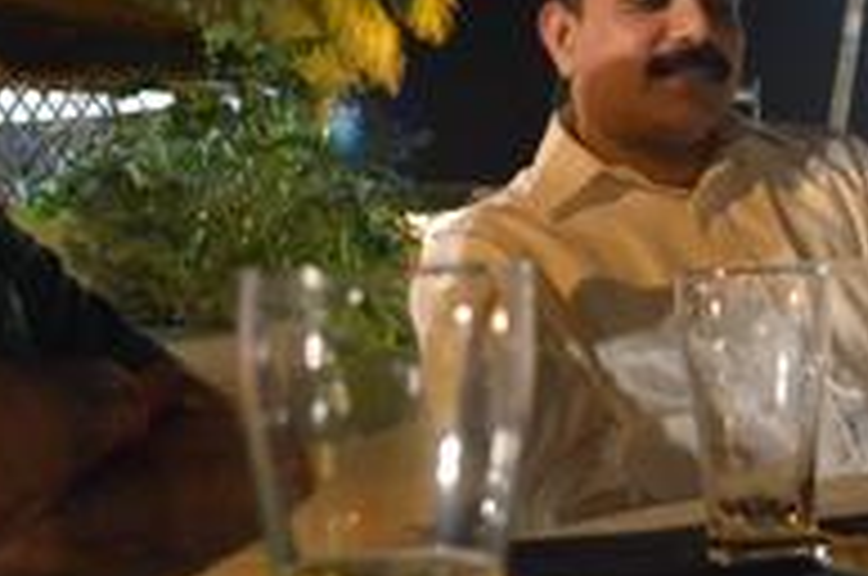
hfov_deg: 23.9
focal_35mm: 84
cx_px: 670
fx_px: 2022
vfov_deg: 16.0
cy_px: 56
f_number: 3.5
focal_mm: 18
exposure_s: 1/13
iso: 3200
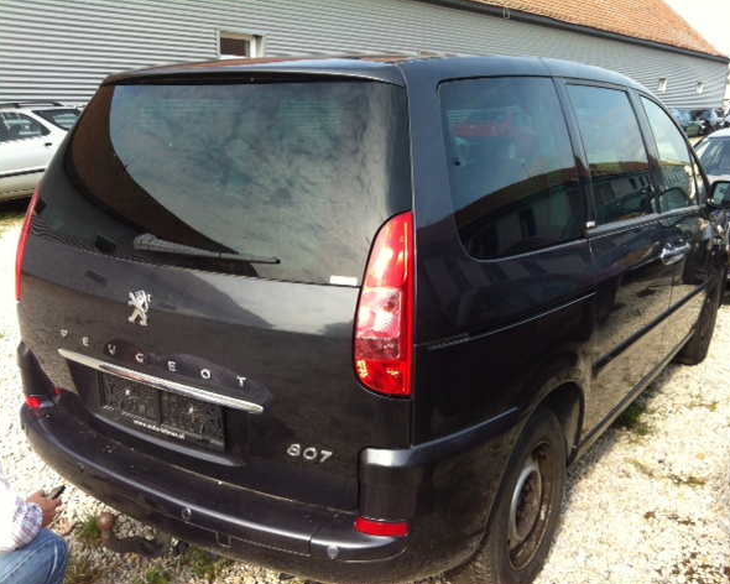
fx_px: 799
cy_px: 293
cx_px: 391
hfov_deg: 49.0
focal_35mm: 37
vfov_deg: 40.1
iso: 80
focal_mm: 3.85
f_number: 2.8
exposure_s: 1/363
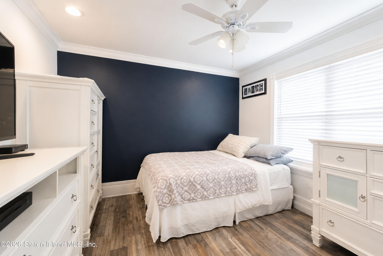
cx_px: 192
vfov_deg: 77.3
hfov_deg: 100.4
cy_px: 128
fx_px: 160
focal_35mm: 15
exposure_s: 1/40
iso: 1600
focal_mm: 10
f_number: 7.1
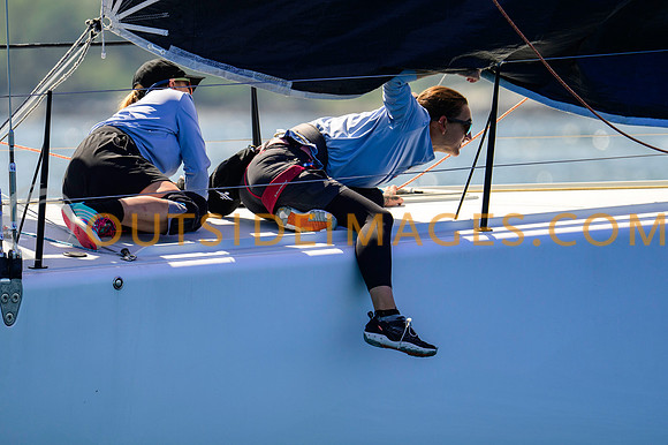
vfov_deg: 2.3
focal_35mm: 600
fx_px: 11127
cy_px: 222
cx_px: 334
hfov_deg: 3.4
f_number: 4.5
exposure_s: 1/1250
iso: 250
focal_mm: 400
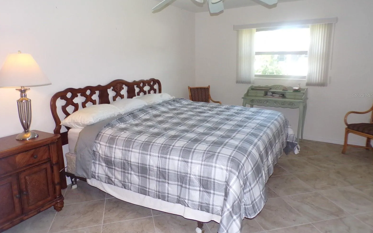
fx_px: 264
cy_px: 95
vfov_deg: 47.3
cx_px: 184
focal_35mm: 26
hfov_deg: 70.4
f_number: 3
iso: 250
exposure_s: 1/60
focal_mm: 4.3
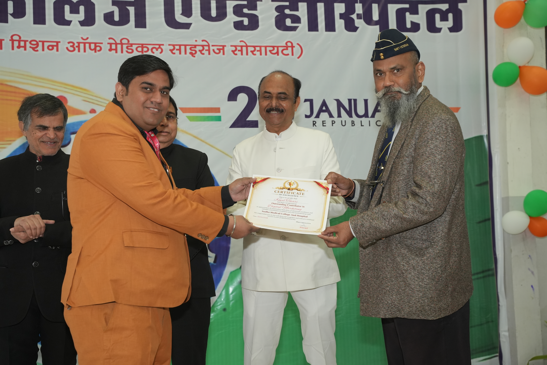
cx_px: 274
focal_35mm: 48
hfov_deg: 41.4
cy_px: 182
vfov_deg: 28.3
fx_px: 723
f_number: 4.5
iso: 1600
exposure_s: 1/200
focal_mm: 47.6
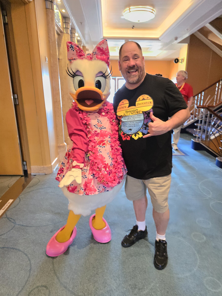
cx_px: 111
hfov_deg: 58.9
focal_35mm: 23
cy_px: 148
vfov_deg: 73.9
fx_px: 197
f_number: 1.7
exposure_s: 1/120
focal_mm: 6.3
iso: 800
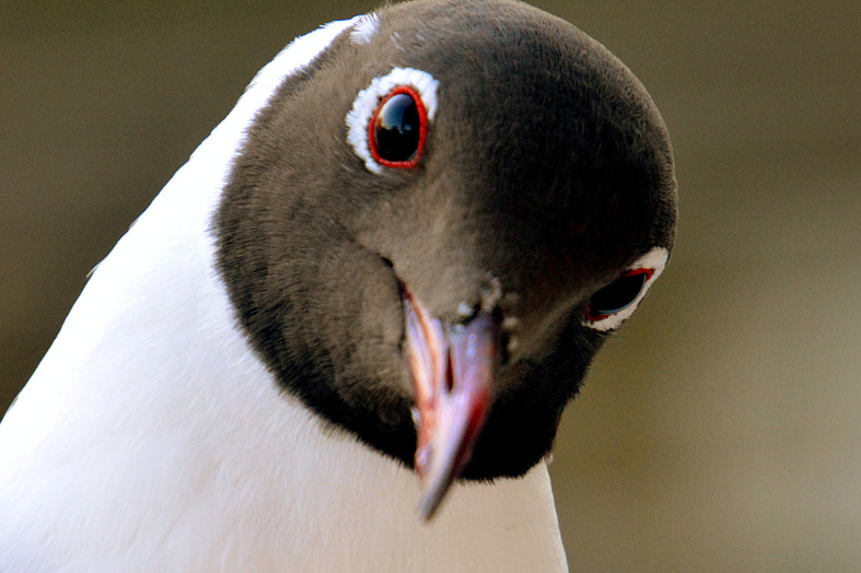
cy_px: 299
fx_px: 29165
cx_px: 536
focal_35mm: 1220
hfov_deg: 1.7
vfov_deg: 1.1
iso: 1600
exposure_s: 1/250
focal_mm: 400
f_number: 6.3
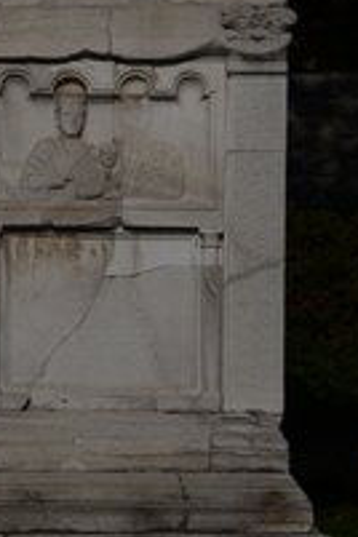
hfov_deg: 4.6
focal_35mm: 301
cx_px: 110
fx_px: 4490
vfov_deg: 6.8
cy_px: 136
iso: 320
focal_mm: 100
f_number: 13
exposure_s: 1/2500
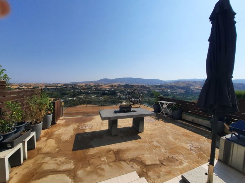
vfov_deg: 89.9
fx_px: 92
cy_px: 92
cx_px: 122
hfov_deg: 106.2
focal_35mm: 13
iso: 40
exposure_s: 1/2625
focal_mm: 1.74
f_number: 2.2
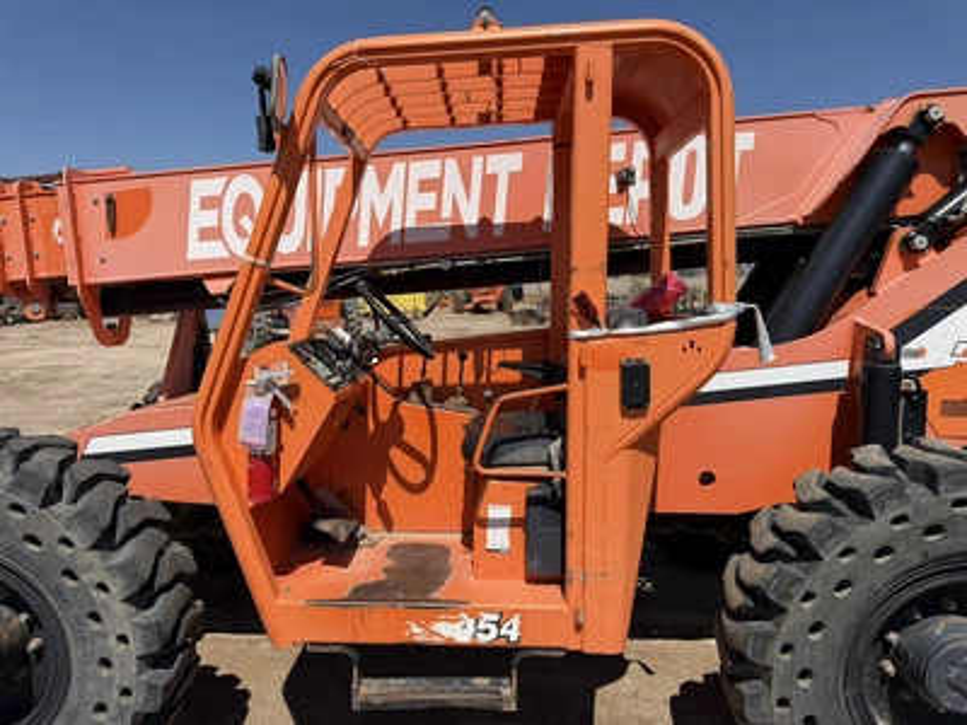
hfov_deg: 71.6
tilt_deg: -6.7
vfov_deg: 56.8
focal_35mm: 24
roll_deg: -0.1
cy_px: 362
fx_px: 670
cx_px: 484
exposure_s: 1/7353
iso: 80
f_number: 1.78
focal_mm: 6.76
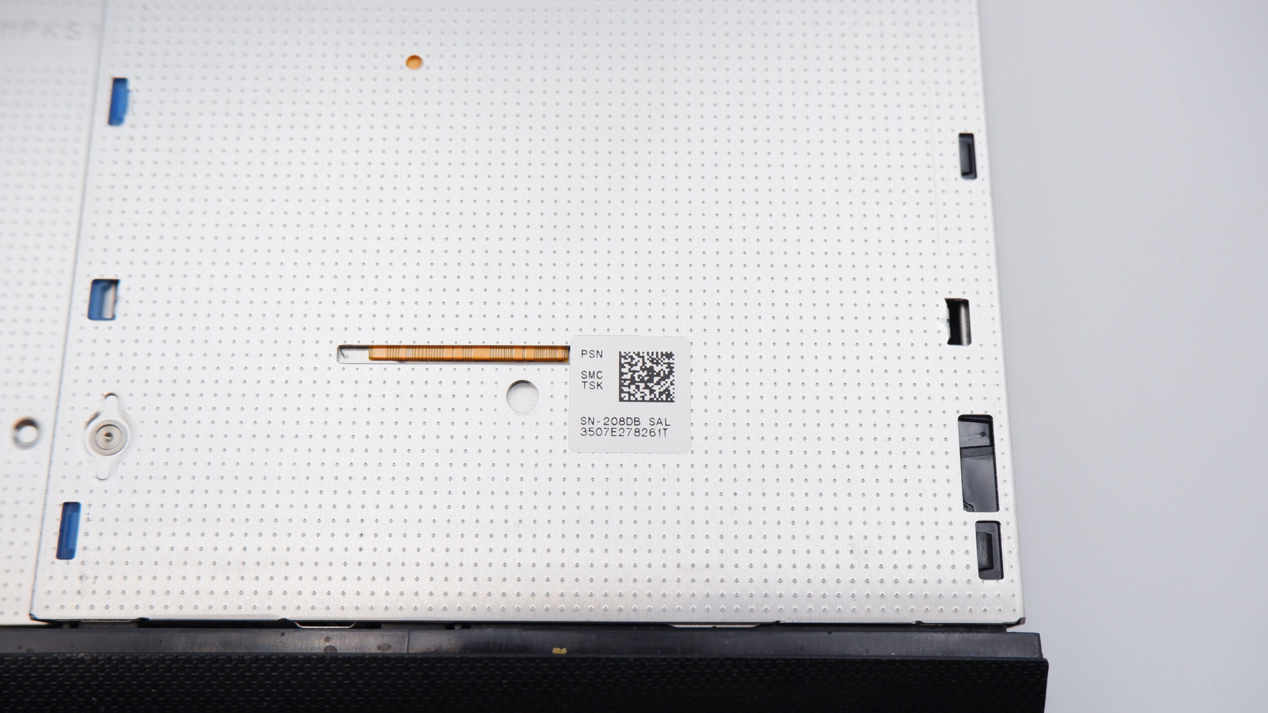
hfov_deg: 56.6
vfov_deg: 33.7
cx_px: 630
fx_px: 1177
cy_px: 409
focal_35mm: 35
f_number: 5.6
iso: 800
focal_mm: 22.8
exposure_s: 1/400
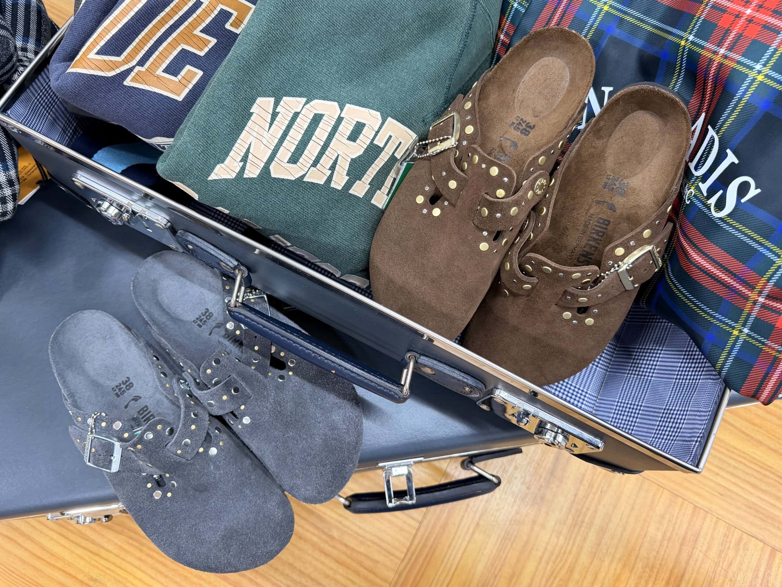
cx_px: 391
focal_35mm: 24
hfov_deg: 71.6
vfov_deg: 56.8
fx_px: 542
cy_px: 294
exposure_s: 1/50
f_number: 1.8
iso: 200
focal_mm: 6.8
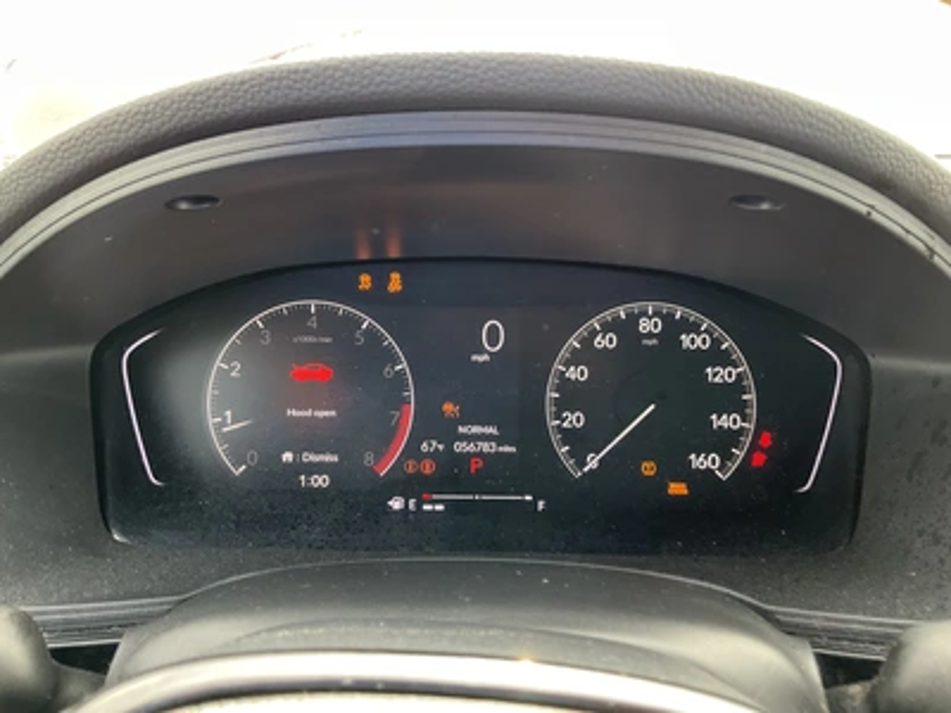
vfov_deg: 48.2
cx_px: 476
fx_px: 797
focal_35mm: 29
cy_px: 356
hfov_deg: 61.7
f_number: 1.8
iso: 64
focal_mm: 3
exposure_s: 1/67
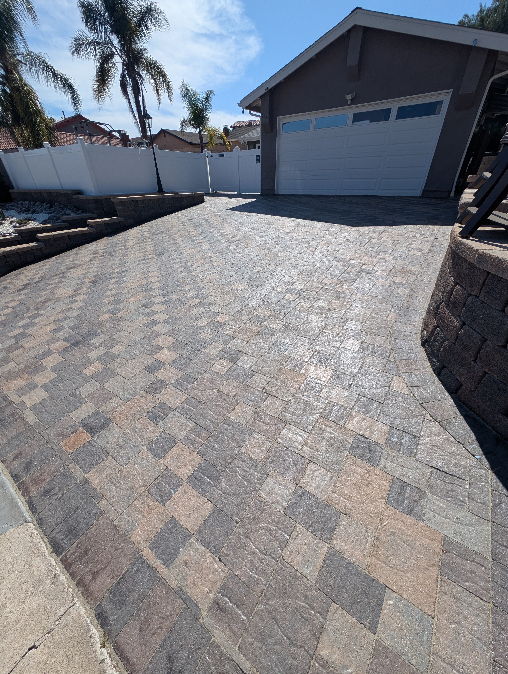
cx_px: 254
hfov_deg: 94.6
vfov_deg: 110.5
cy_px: 337
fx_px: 234
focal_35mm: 12
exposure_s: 1/3049
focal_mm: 2.23
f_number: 1.95
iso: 41
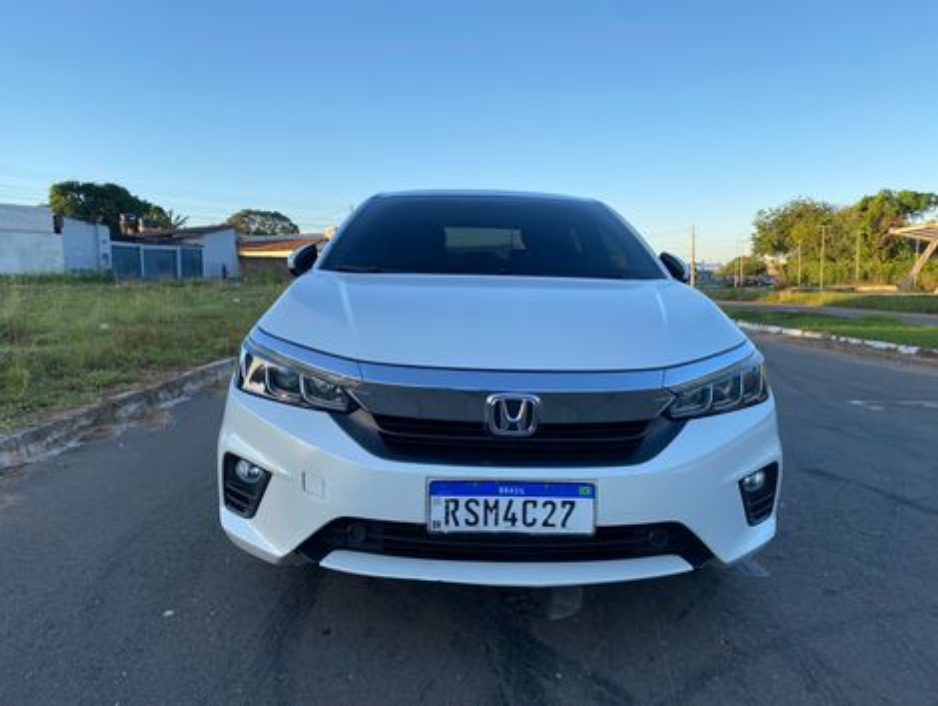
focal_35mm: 26
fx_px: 706
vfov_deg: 53.2
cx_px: 469
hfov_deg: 67.2
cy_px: 353
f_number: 1.8
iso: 32
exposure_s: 1/706
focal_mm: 4.25
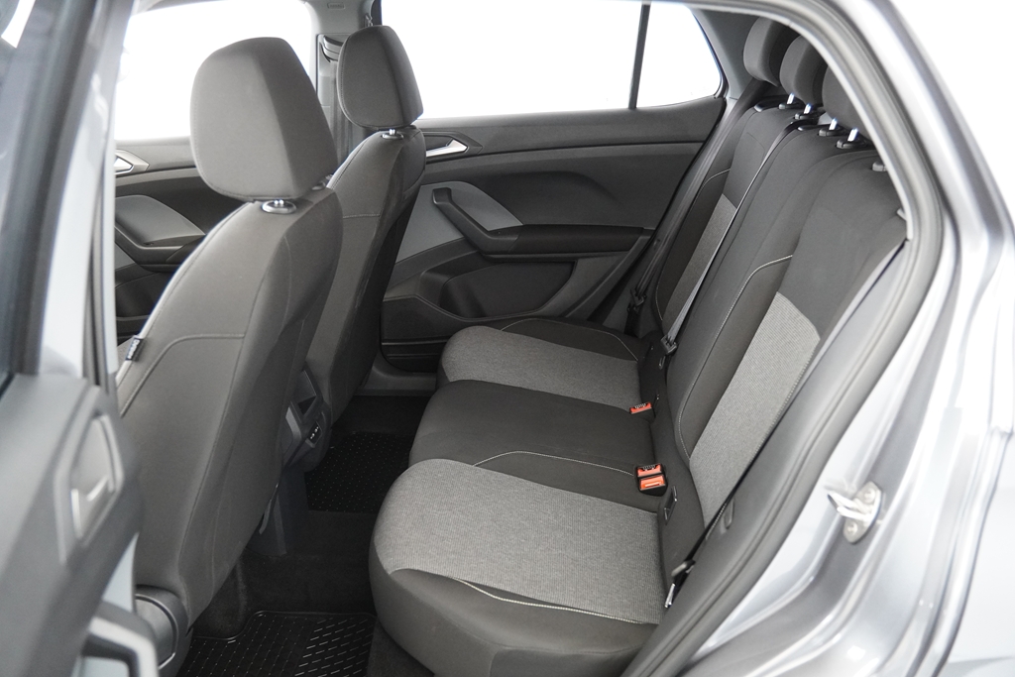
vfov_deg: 41.7
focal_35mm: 32
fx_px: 888
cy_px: 338
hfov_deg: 59.5
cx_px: 508
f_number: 2.8
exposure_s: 1/160
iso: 2500
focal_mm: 21
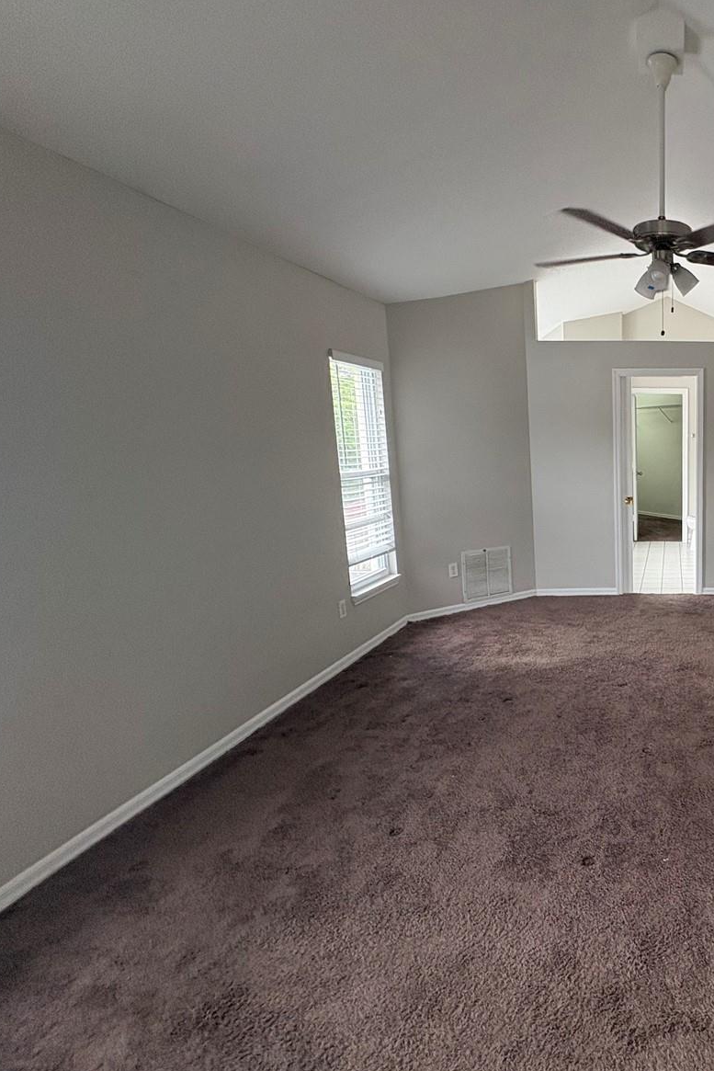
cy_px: 532
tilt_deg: -8.7
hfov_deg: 51.4
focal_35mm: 20
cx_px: 693
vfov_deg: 84.0
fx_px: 595
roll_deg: +0.0
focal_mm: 2.22
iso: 200
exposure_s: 1/60
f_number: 2.2
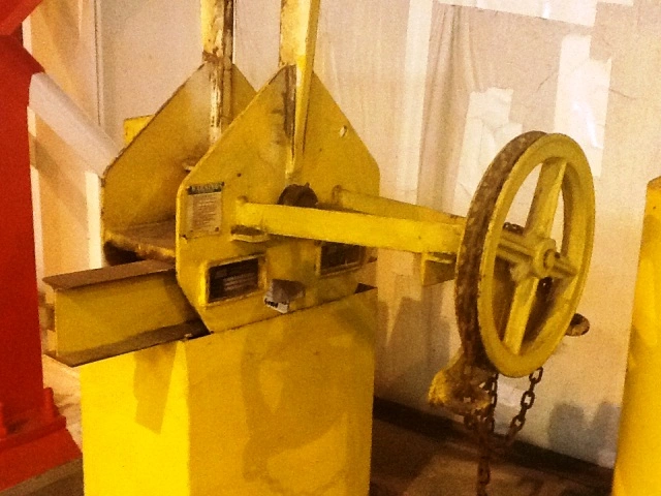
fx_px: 611
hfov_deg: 56.8
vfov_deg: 44.2
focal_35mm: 32
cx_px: 330
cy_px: 248
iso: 400
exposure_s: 1/24
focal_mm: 2.03
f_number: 2.4
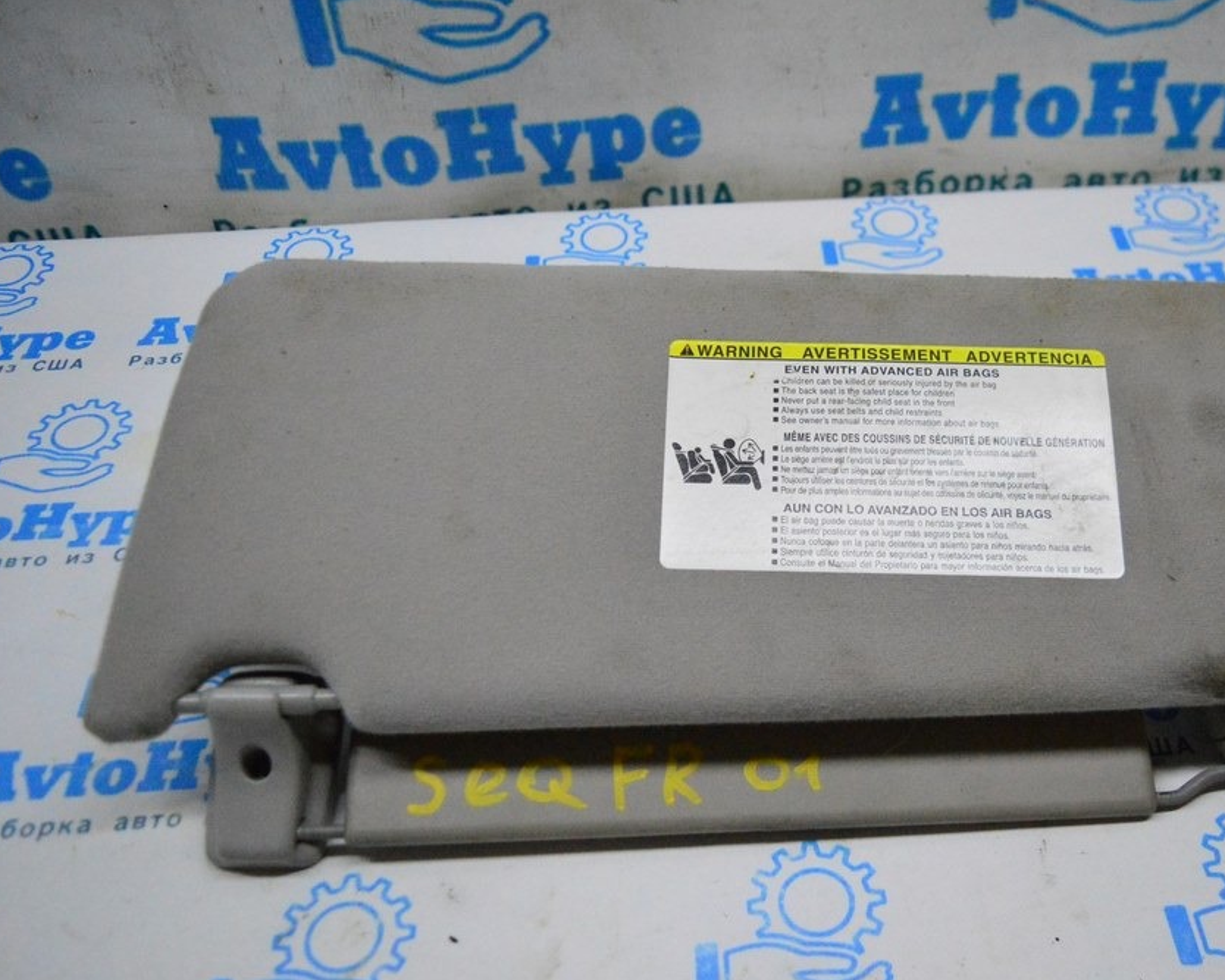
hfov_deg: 47.7
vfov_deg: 39.2
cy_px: 496
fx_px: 1378
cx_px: 736
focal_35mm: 38
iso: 6400
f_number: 3.8
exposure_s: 1/1600
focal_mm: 22
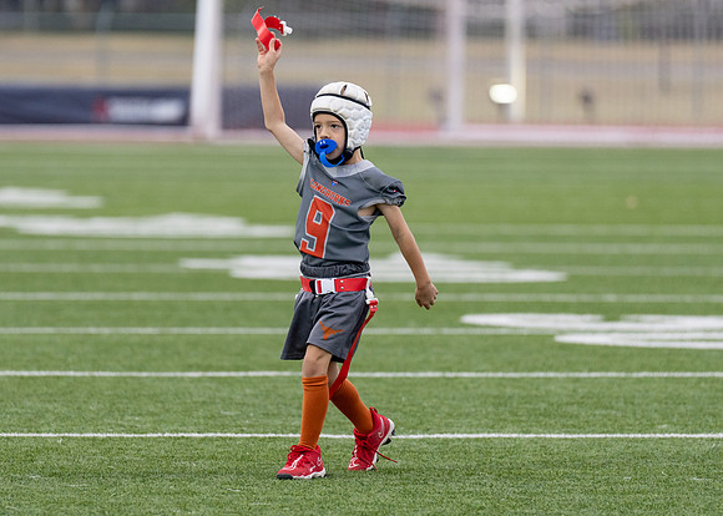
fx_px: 8091
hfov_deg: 5.1
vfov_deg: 3.7
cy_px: 235
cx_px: 280
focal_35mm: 394
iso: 400
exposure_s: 1/1000
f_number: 2.8
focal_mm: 200
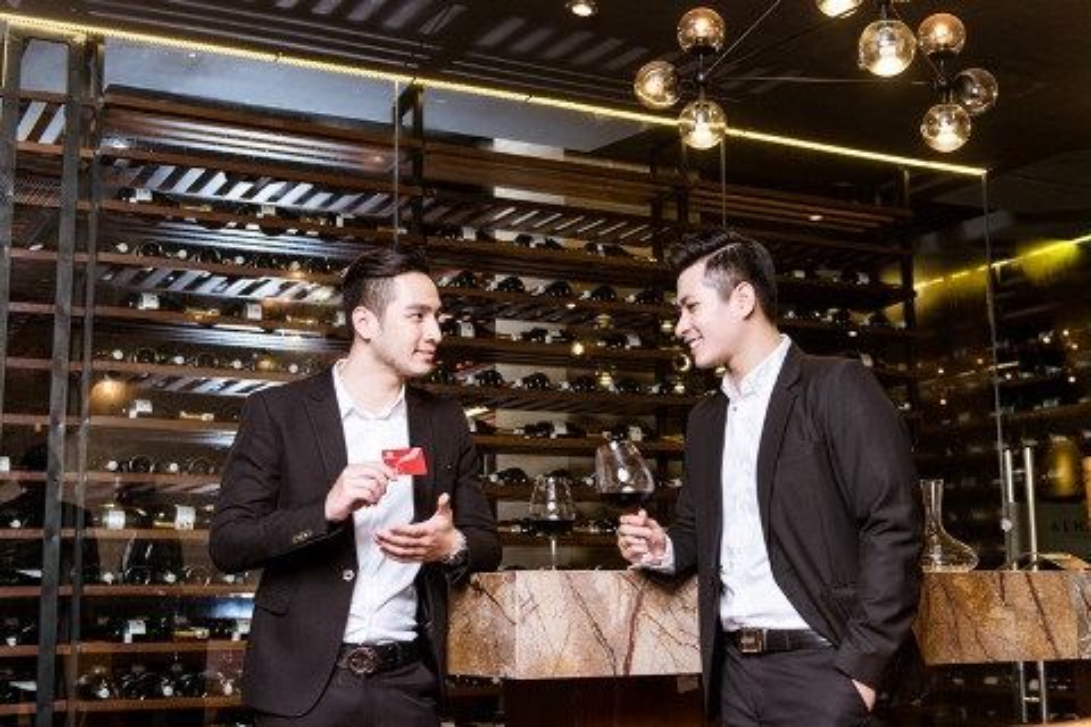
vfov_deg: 28.1
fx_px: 1455
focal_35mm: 48
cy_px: 364
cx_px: 546
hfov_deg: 41.1
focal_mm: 48
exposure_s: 1/125
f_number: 3.5
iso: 500
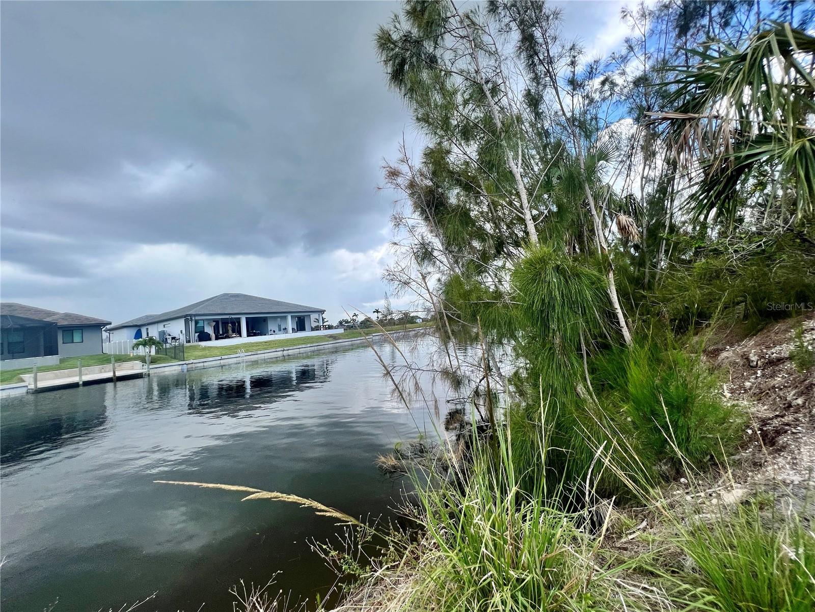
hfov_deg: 106.2
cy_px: 306
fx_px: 306
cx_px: 408
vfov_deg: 89.9
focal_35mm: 13
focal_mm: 1.57
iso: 32
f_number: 1.8
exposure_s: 1/1074
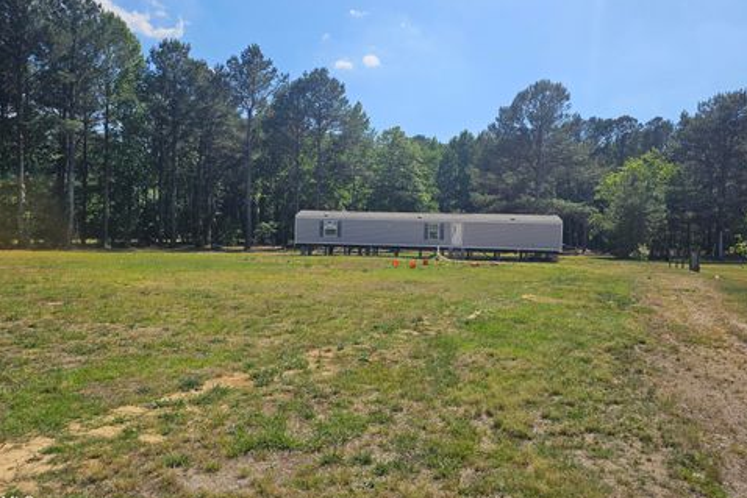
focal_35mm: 25
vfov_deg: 51.3
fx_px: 519
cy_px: 237
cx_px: 378
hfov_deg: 71.5
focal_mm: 6.3
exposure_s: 1/1542
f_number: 1.7
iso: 16
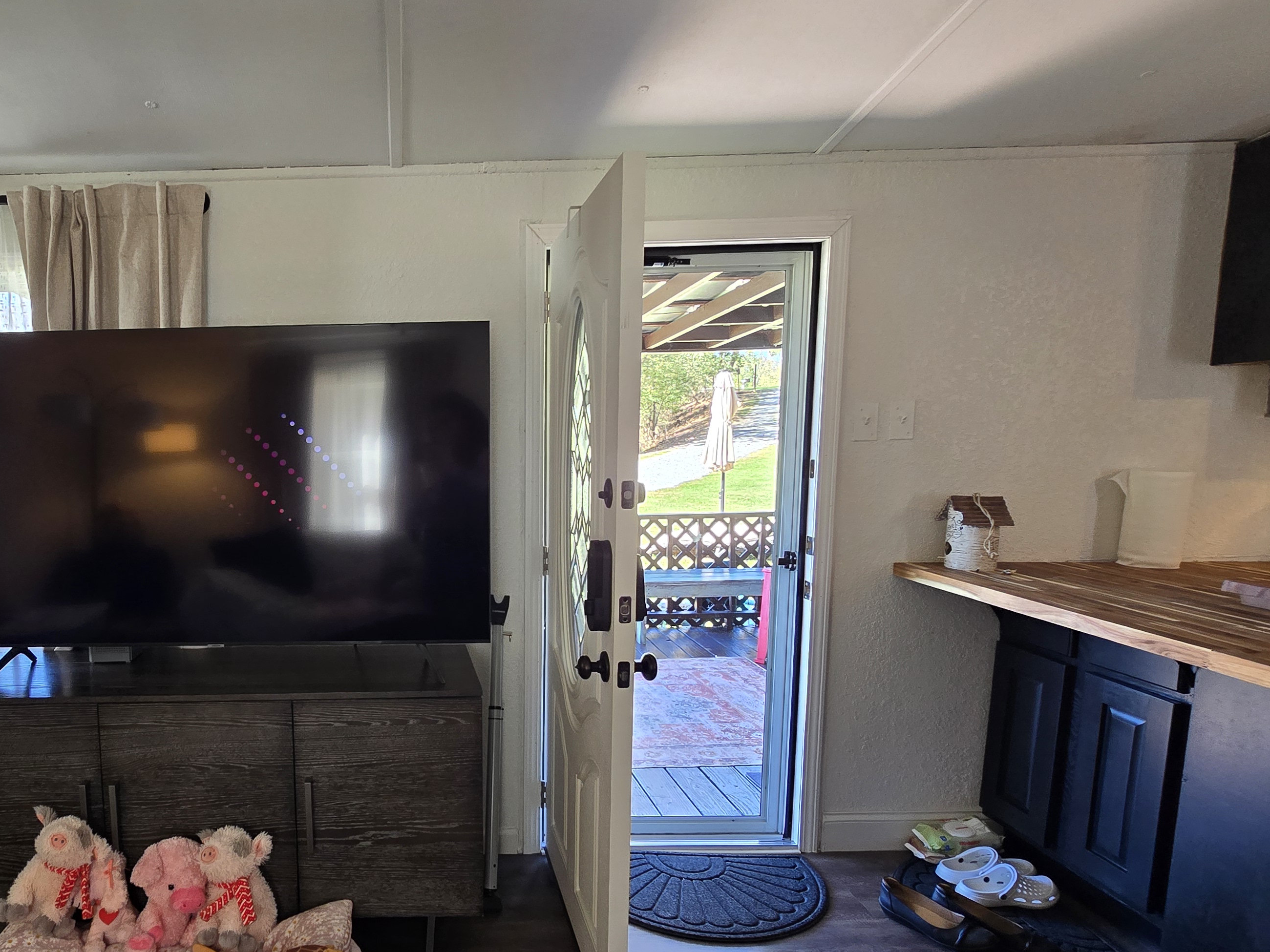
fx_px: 734
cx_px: 376
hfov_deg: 77.7
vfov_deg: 65.7
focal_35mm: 20
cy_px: 535
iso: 160
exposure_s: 1/60
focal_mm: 2.2
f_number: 2.2
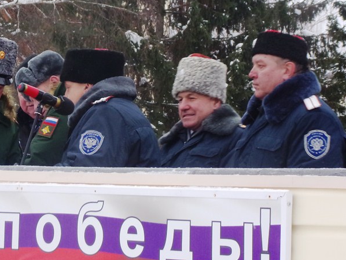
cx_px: 75
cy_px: 79
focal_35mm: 154
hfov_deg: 12.8
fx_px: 1540
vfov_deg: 9.6
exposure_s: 1/40
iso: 104
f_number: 5
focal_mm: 16.2
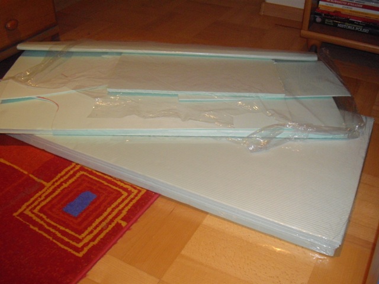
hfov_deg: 49.0
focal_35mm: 38
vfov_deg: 37.7
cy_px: 142
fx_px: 416
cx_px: 190
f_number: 2.8
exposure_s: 1/40
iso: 400
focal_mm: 7.9
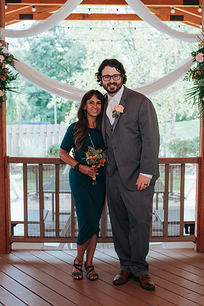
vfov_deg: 35.9
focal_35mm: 56
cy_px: 153
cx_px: 121
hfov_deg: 24.3
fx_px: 473
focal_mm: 35
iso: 220
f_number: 3.2
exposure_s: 1/200
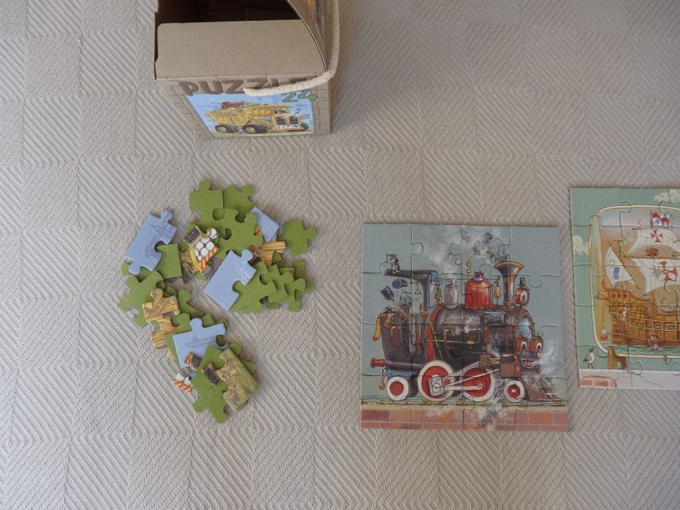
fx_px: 491
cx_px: 340
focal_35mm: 25
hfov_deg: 69.4
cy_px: 255
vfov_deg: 54.9
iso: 125
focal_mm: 4.5
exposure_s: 1/60
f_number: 3
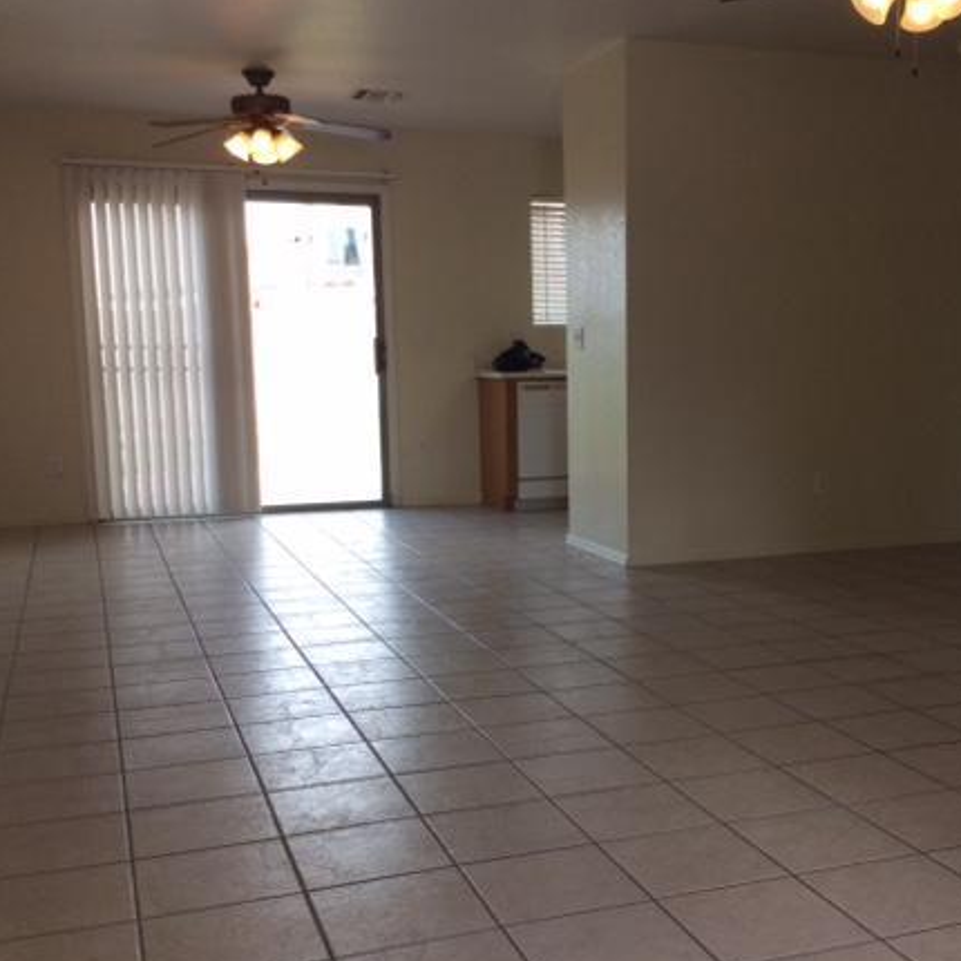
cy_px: 523
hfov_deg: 39.8
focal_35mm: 42
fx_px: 1319
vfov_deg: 40.0
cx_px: 599
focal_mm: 3.3
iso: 32
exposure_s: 1/140
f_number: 2.4
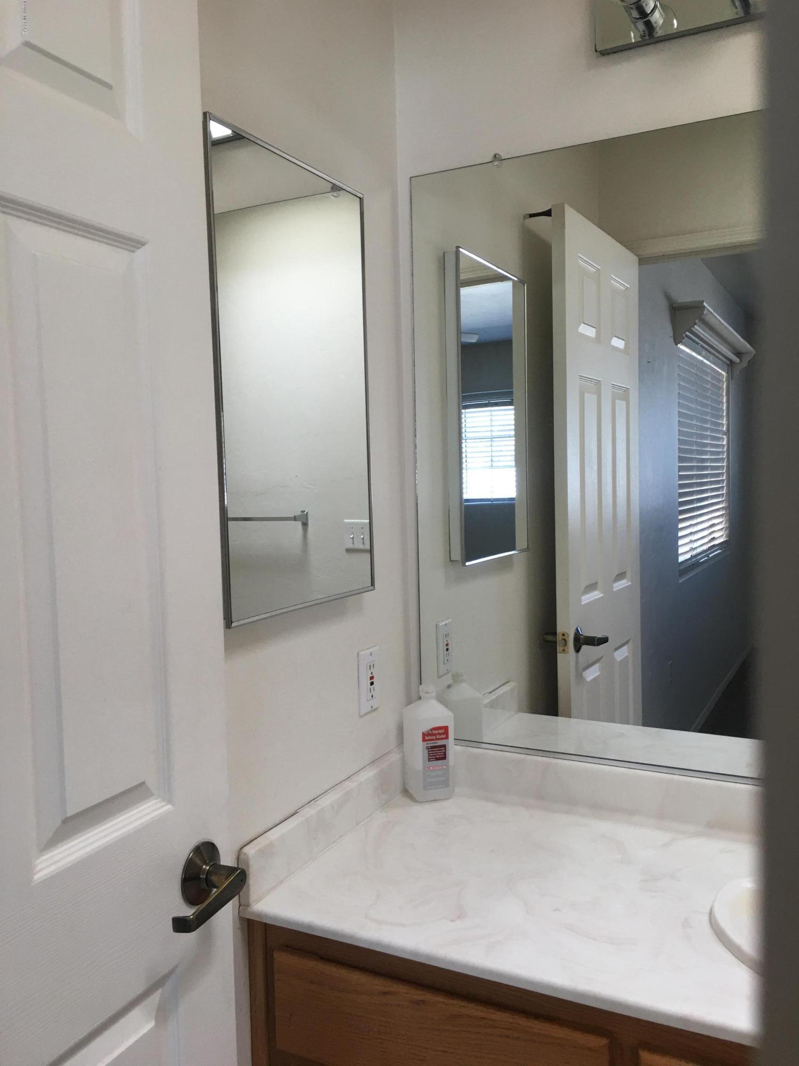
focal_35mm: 29
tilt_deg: -2.3
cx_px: 400
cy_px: 533
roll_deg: +2.3
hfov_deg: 48.2
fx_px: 892
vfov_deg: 61.7
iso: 25
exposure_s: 1/30
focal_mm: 4.15
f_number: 2.2
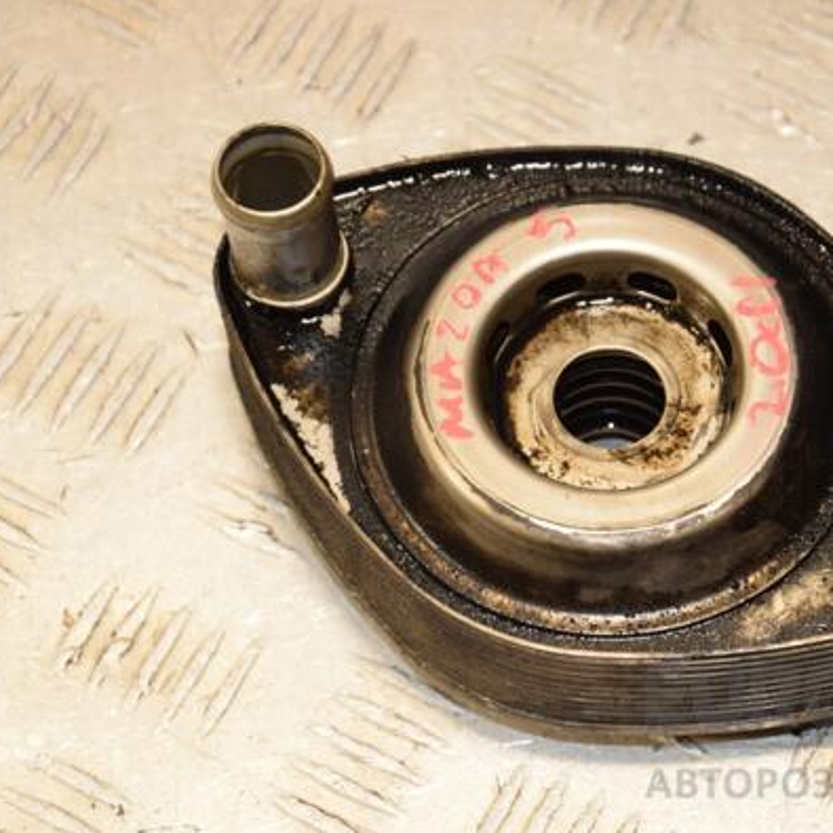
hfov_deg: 14.5
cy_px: 415
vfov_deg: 14.5
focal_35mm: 120
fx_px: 3267
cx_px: 605
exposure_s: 1/200
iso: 800
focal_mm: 62
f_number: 6.3
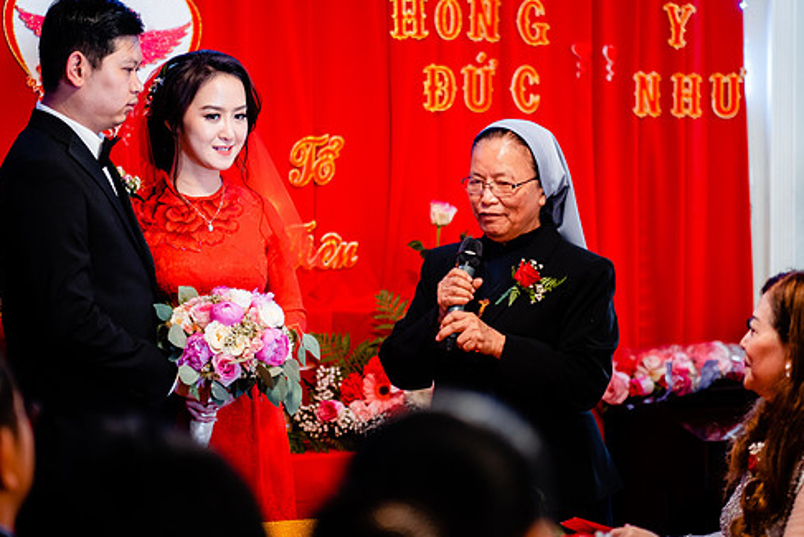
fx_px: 2234
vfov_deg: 13.7
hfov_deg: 20.4
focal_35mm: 100
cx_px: 391
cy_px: 259
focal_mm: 56
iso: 800
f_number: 1.2
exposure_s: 1/160
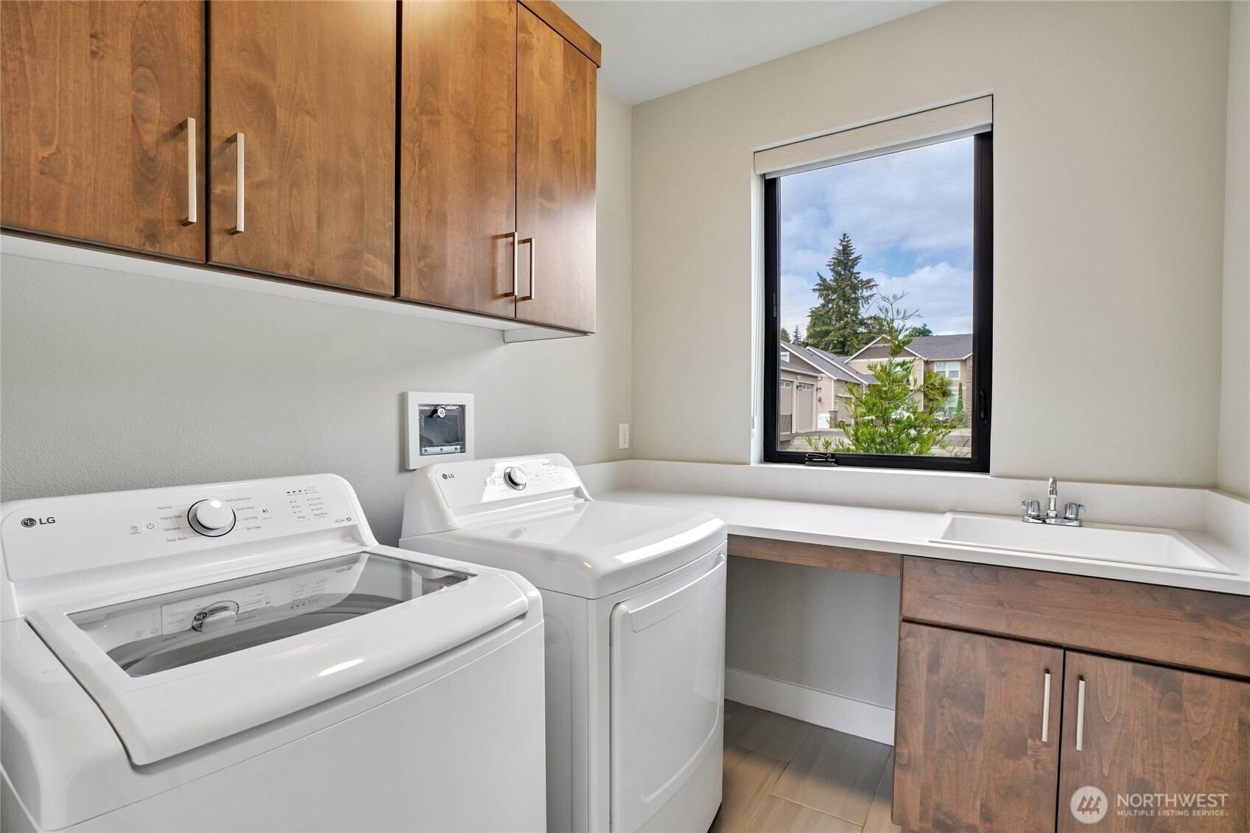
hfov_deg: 96.7
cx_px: 625
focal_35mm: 16
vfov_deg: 73.7
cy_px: 416
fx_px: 555
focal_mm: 16
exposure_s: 1/40
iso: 400
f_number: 8
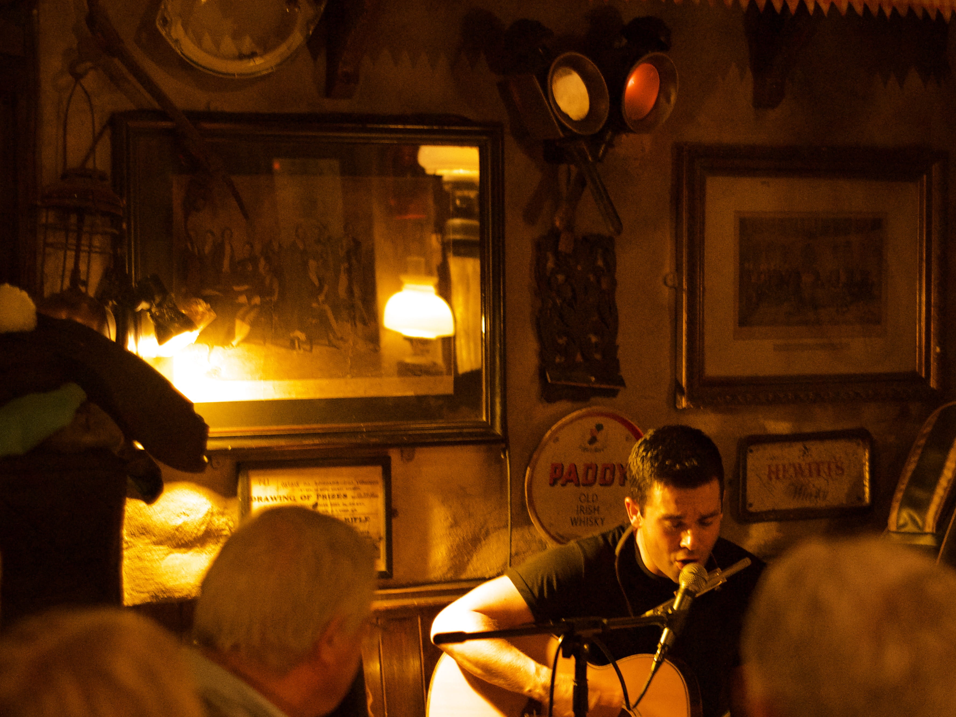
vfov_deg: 14.7
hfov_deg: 19.6
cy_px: 531
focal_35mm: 100
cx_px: 652
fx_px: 2762
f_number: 2.2
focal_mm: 50
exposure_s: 1/40
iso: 3200
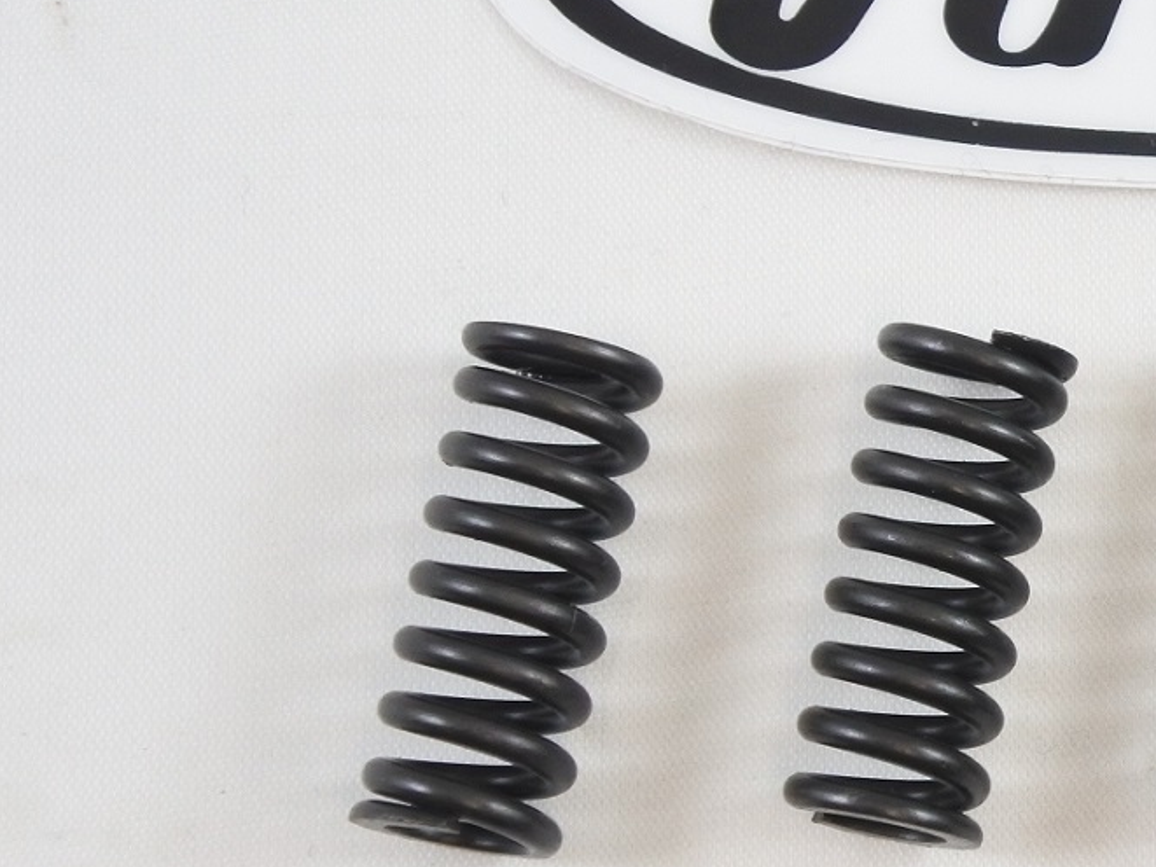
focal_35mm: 147
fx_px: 4910
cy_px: 366
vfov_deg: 10.1
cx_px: 1264
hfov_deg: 13.2
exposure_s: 1/125
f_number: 5
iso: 640
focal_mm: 22.7
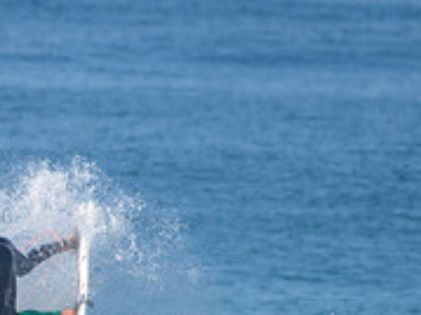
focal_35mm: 1556
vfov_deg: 1.0
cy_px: 316
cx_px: 59
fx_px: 18911
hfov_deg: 1.3
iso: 280
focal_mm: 500
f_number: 5.6
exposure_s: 1/2000
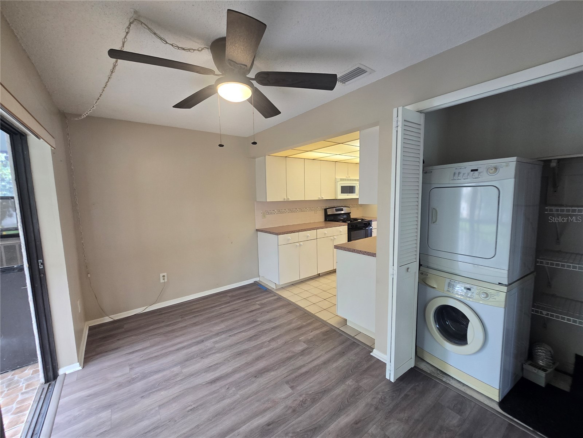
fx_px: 219
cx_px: 292
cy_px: 219
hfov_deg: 106.2
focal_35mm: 13
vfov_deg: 89.9
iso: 160
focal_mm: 2.2
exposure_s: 1/60
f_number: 2.2
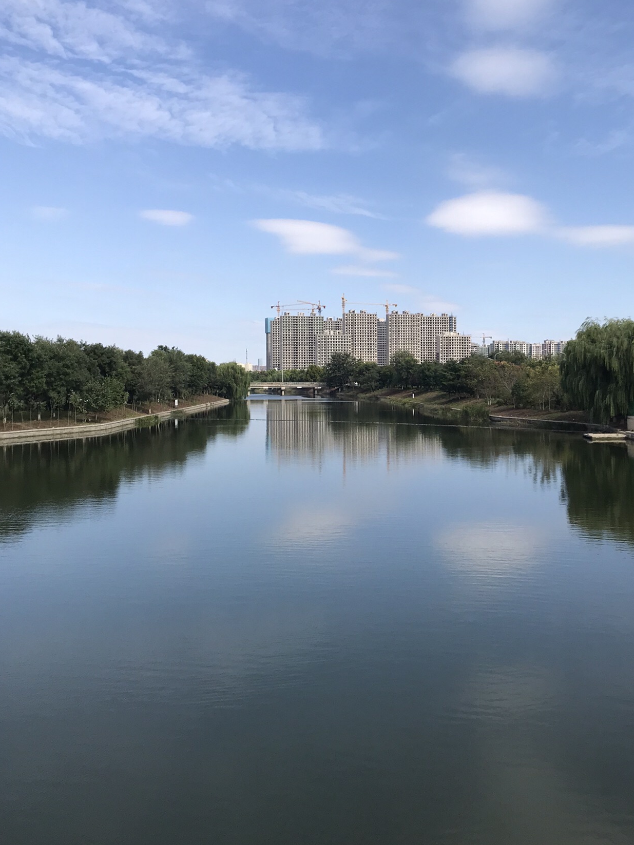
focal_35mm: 34
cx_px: 347
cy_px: 370
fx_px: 830
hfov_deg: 41.7
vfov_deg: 53.8
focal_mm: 3.99
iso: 20
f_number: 1.8
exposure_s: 1/2519
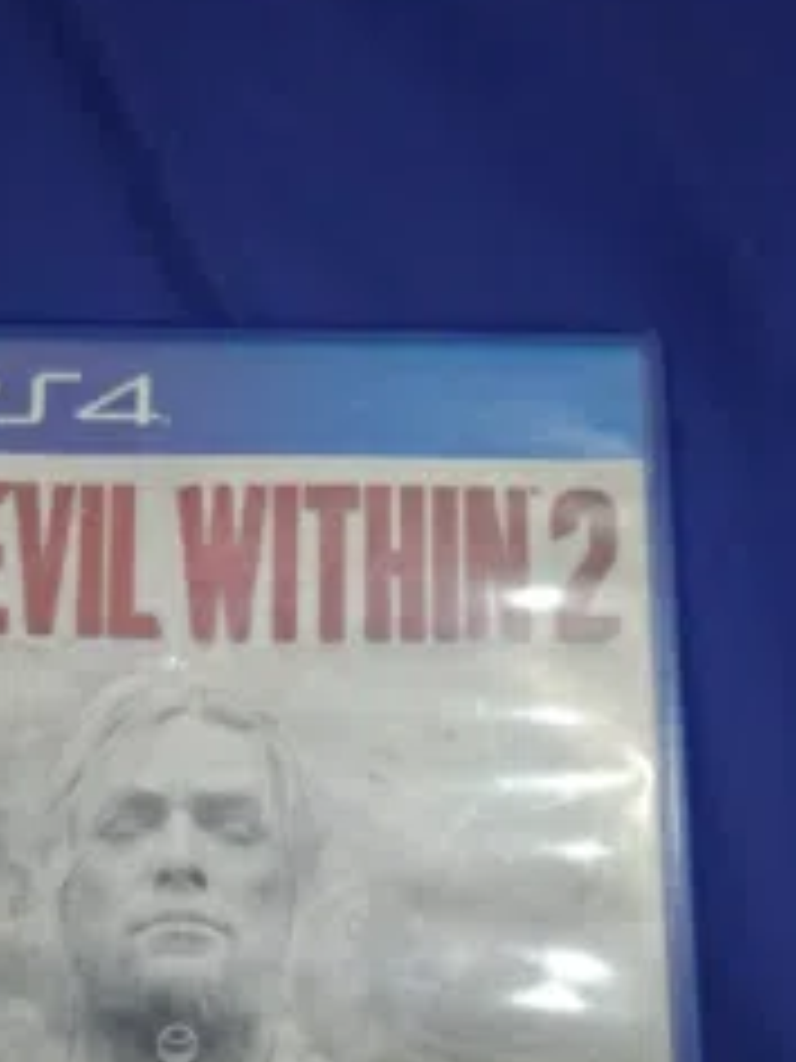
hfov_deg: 36.1
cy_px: 760
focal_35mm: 39
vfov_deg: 46.6
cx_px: 216
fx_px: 1196
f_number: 1.8
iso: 640
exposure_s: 1/25
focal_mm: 5.54
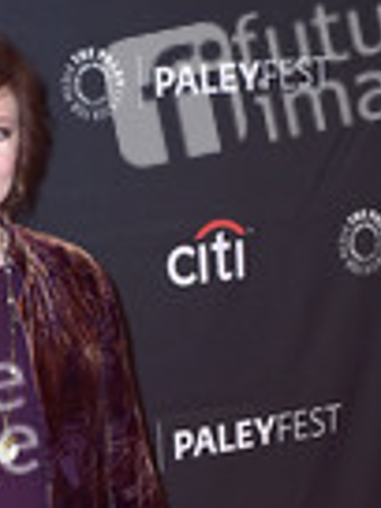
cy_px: 639
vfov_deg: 18.6
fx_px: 1453
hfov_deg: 14.6
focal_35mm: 99
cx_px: -43
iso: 250
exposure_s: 1/250
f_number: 6.3
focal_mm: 35
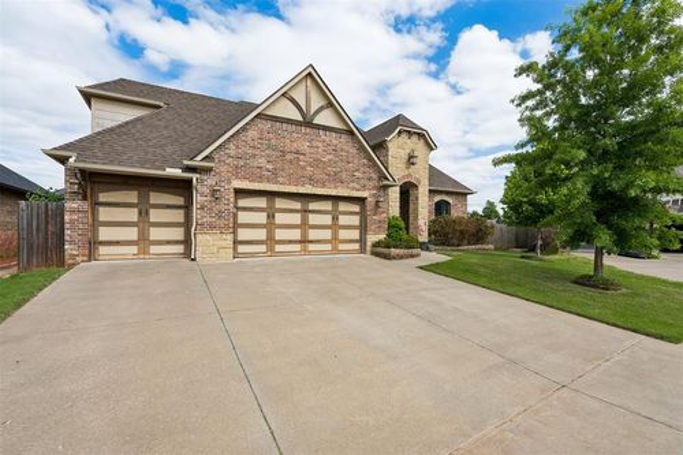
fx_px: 303
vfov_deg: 73.7
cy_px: 228
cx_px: 342
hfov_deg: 96.8
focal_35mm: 16
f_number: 7.1
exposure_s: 1/640
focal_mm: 16
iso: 200
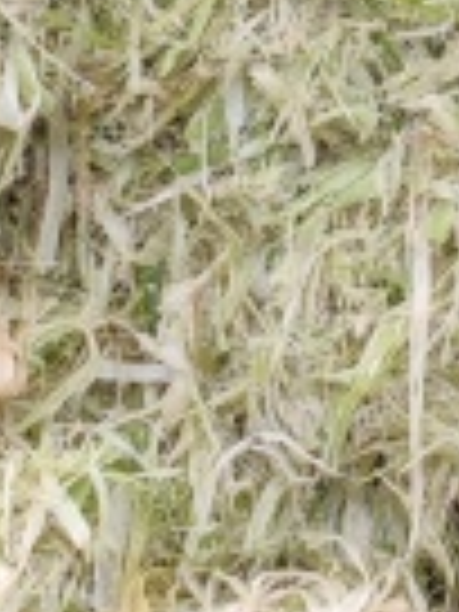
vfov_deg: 9.3
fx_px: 3748
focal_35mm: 212
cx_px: 320
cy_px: 2
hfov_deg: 7.0
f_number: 1.95
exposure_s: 1/270
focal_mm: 5.52
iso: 50
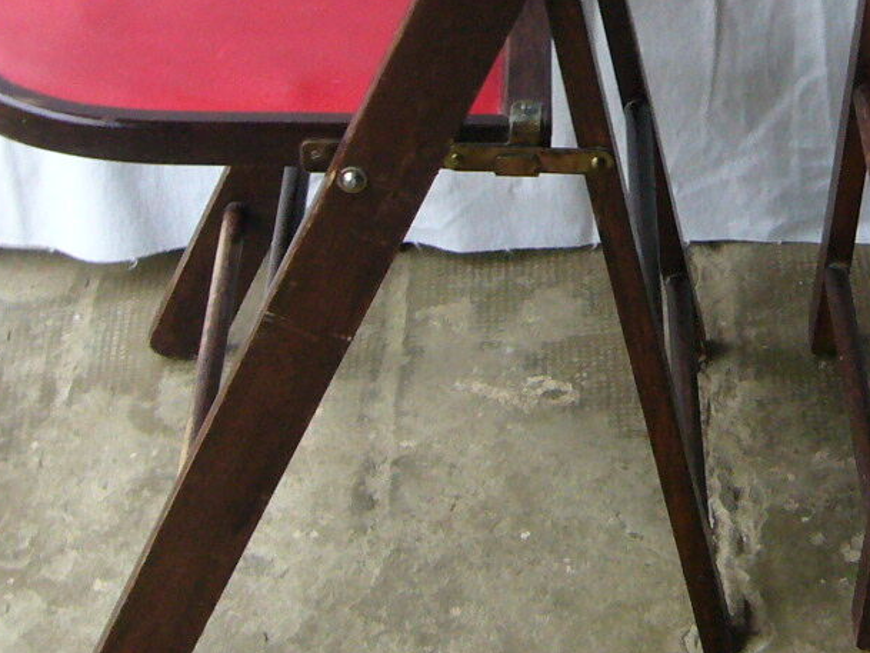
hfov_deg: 20.9
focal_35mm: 92
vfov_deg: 15.8
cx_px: 781
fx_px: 2313
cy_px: 40
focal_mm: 5.8
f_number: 2.8
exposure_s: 1/10
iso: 200
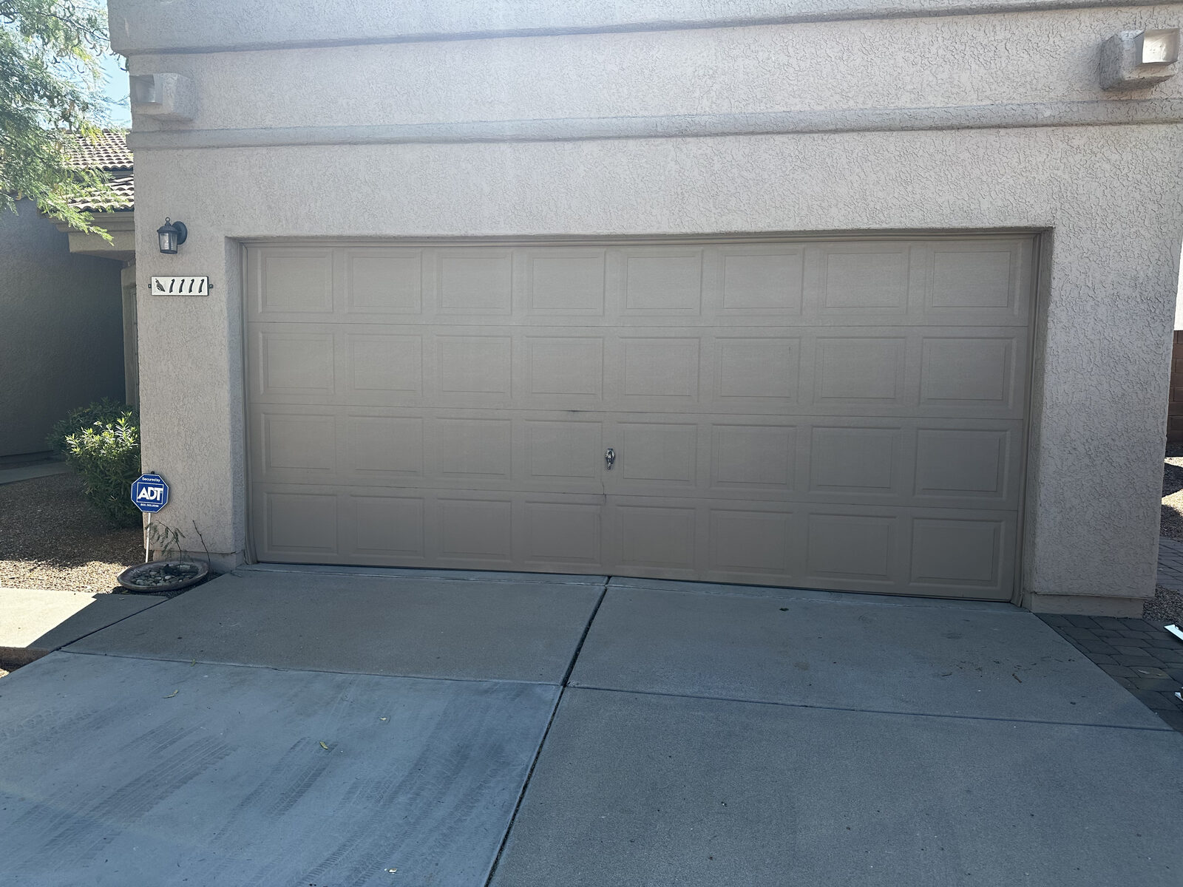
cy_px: 444
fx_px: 820
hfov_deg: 71.6
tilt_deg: -3.4
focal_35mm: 24
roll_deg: -1.1
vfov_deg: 56.8
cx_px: 592
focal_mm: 6.86
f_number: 1.78
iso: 80
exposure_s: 1/1541
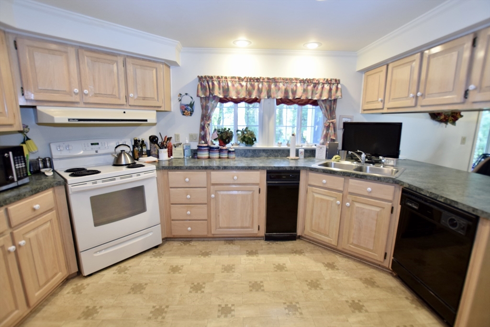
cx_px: 245
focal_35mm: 15
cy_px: 164
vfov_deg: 77.3
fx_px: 204
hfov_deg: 100.4
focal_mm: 10
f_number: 4
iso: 640
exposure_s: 1/60
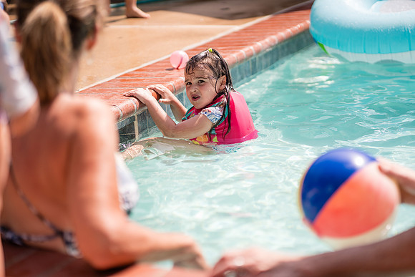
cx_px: 208
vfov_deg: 16.1
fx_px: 980
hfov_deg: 23.9
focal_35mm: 85
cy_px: 138
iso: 200
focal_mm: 85
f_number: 2.2
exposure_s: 1/4000
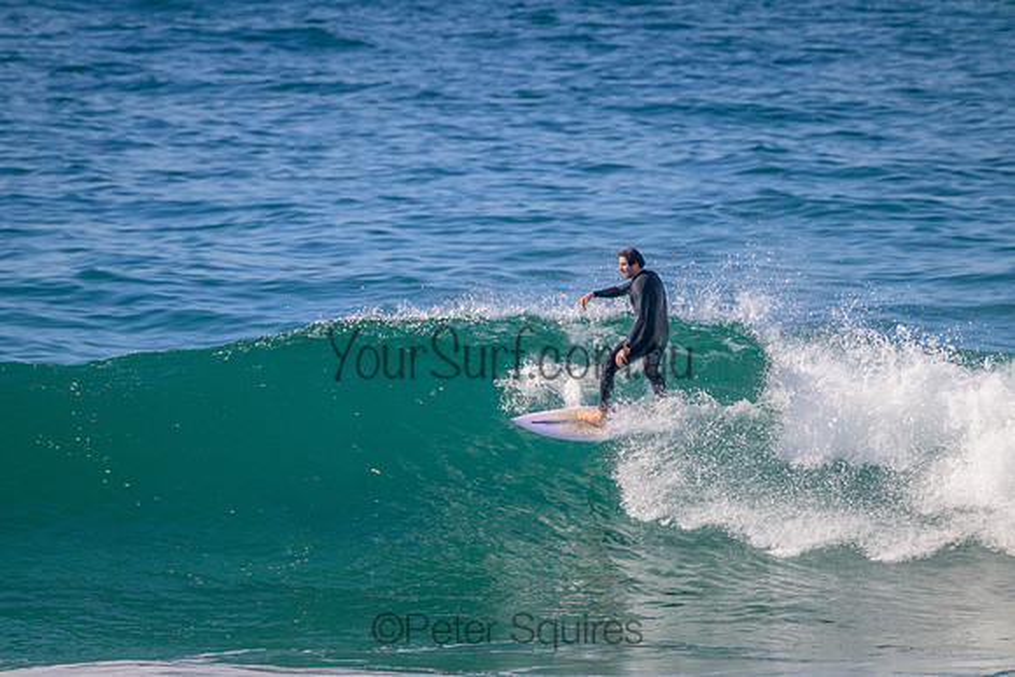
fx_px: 22560
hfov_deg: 2.6
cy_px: 338
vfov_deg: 1.7
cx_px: 508
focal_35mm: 800
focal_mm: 800
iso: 1600
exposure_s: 1/2000
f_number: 11
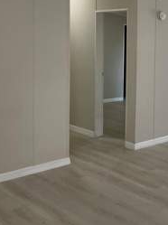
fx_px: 363
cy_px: 72
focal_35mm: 56
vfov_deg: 34.0
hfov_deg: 24.8
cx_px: 170
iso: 64
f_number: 1.8
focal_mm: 3
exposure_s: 1/120
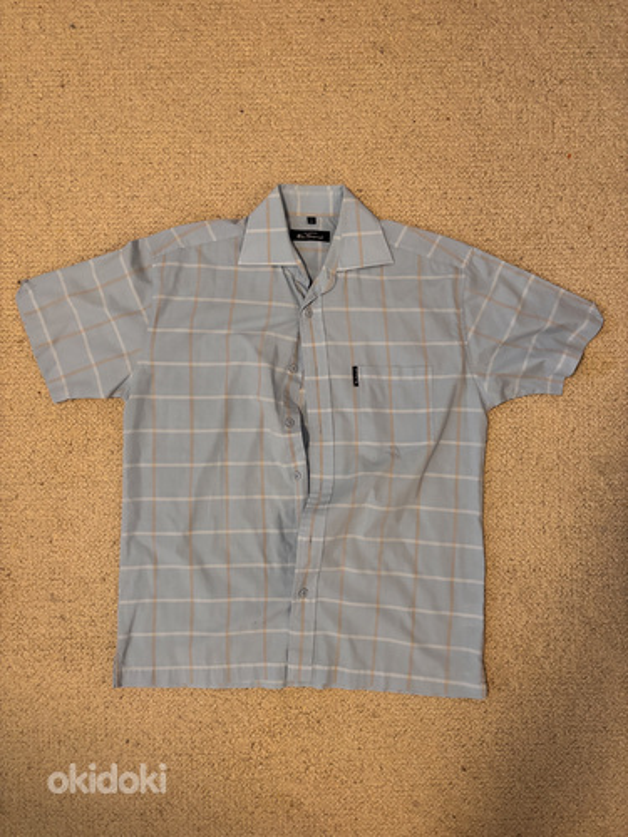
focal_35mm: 26
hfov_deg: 53.1
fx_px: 629
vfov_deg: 67.3
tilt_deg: -89.2
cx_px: 314
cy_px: 418
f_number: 1.6
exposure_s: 1/50
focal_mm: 5.96
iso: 320
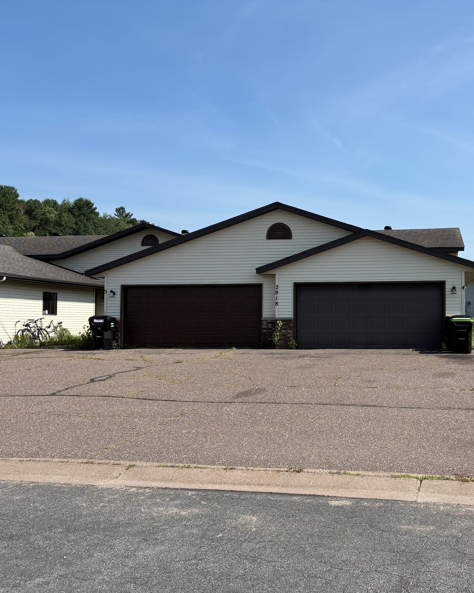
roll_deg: +0.6
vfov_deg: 52.8
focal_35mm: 34
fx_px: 596
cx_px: 344
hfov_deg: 42.3
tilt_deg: +2.9
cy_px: 296
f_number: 1.6
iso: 50
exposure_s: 1/3831
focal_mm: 5.96
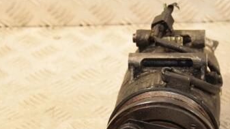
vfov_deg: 8.6
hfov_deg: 15.3
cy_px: 100
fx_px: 853
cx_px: 147
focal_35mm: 140
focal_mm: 50
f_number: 5.6
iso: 800
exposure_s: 1/200
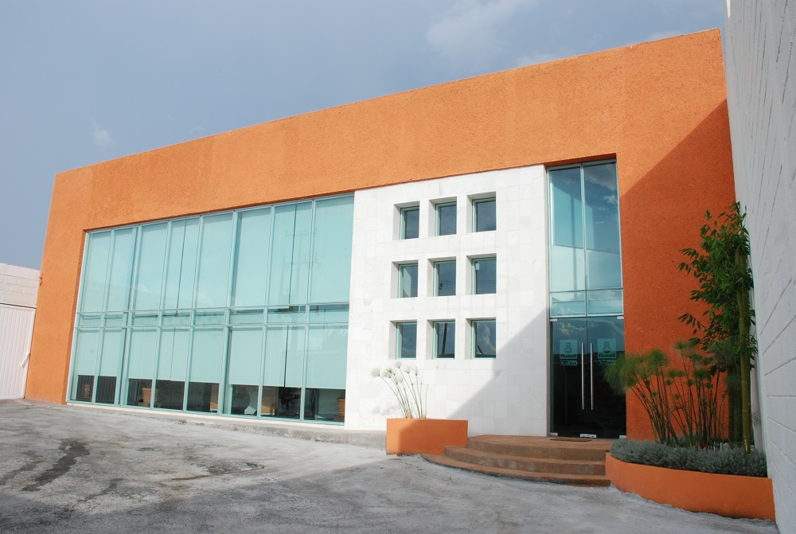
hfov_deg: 67.3
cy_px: 267
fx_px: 598
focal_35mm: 27
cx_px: 398
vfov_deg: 48.1
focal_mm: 18
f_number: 18
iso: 250
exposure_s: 1/40
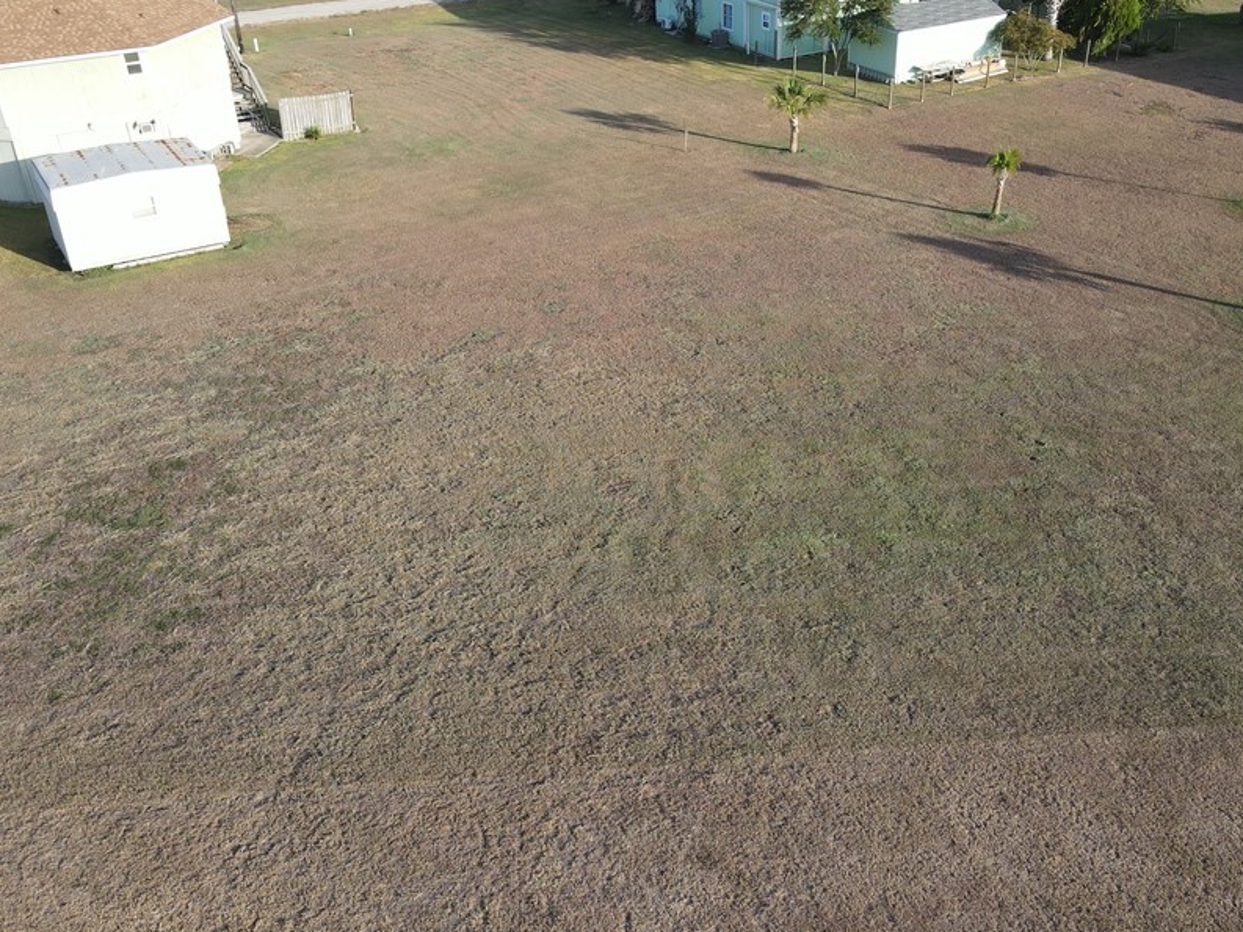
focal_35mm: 31
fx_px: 1113
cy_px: 398
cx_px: 712
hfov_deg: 58.1
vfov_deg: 45.3
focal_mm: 4.5
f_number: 2.8
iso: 100
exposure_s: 1/250
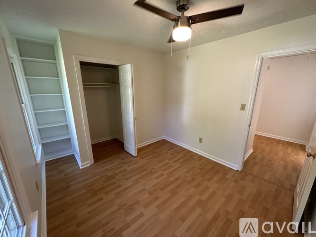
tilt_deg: -14.0
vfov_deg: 85.7
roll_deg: +0.5
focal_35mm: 14
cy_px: 118
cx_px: 158
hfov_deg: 102.1
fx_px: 128
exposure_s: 1/120
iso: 250
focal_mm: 2.22
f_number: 2.2
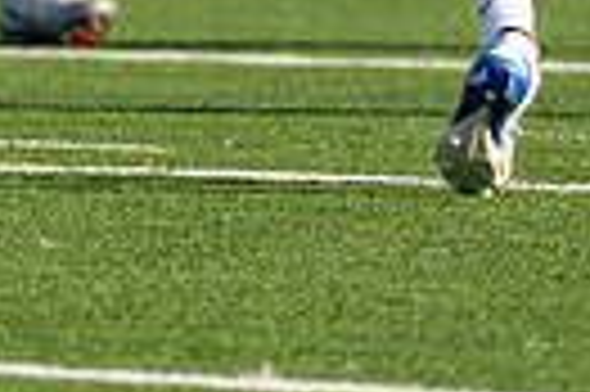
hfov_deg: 1.1
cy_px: -318
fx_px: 31689
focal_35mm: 1936
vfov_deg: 0.7
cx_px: -291
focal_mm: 200
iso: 200
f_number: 2.8
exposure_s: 1/4000
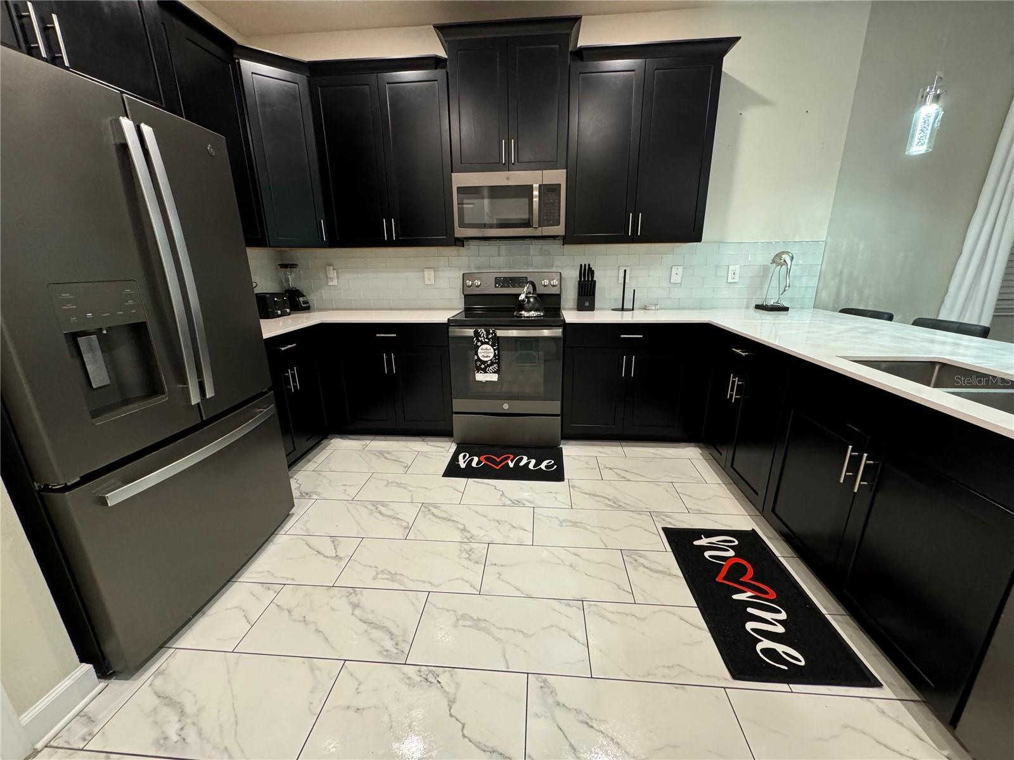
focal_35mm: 14
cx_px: 507
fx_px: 410
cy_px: 380
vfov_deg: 85.7
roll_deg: +0.5
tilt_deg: -17.1
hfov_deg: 102.1
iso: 400
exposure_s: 1/60
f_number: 2.2
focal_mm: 2.22
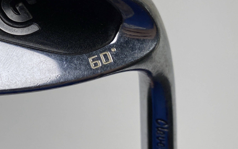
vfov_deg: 20.9
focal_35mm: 62
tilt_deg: -56.7
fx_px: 402
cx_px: 36
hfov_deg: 31.8
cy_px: 62
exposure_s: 1/669
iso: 32
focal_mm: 4.25
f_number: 1.8
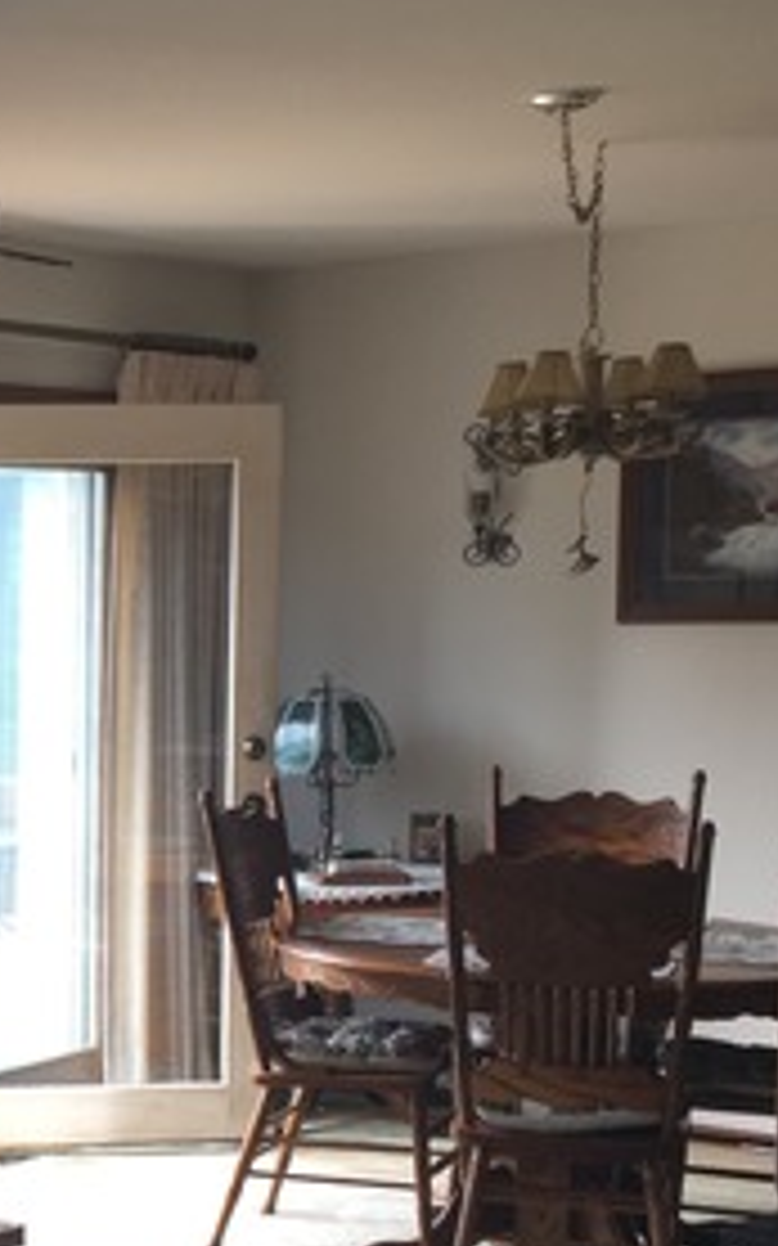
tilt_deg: -7.4
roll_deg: +0.1
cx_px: -432
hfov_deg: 16.5
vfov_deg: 28.7
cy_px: 873
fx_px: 2410
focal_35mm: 71
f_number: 2.2
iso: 32
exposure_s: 1/40
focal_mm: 4.15
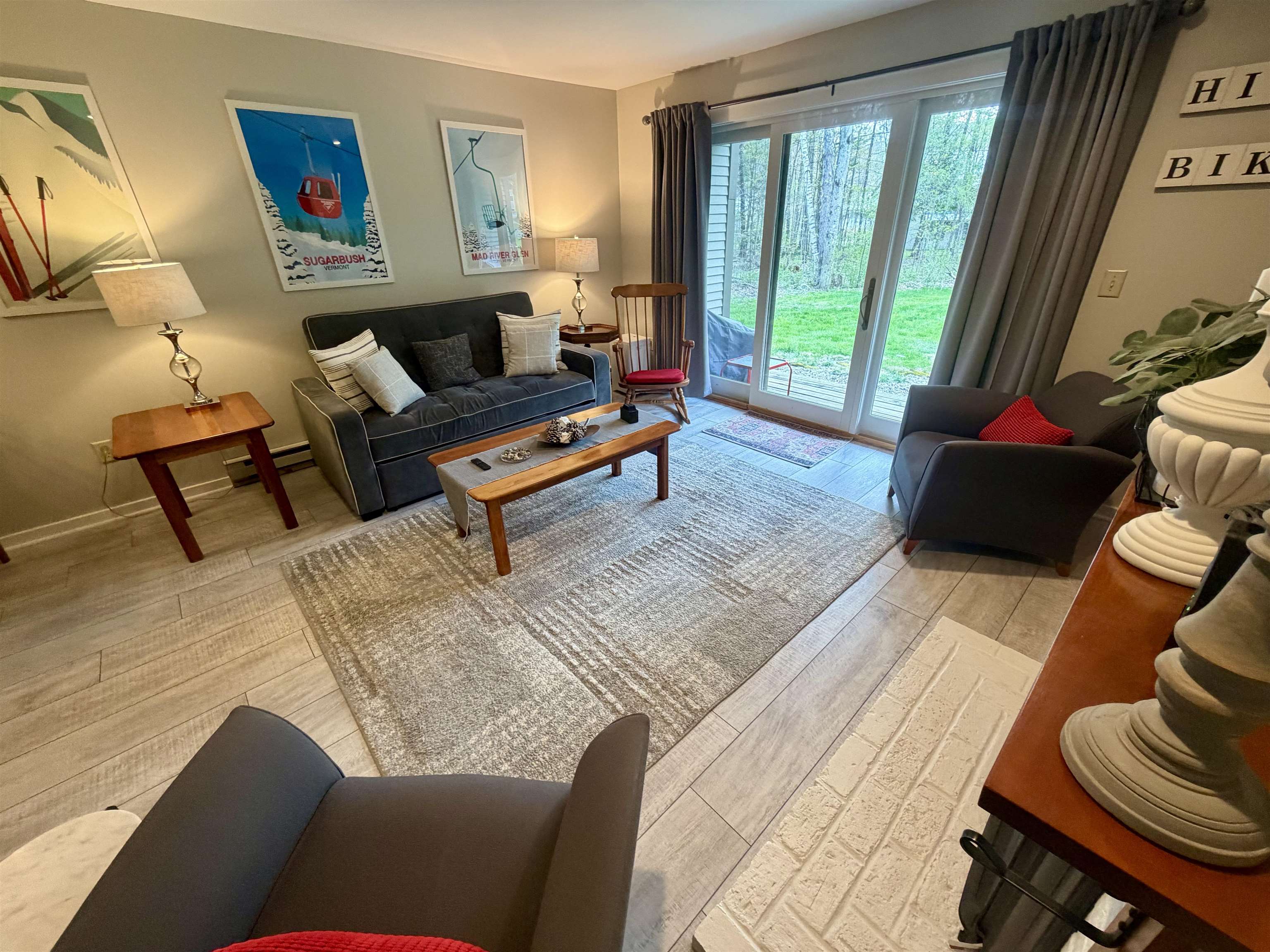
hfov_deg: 102.1
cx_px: 635
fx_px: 514
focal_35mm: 14
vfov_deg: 85.7
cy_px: 476
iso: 250
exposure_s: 1/60
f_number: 2.2
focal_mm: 2.22
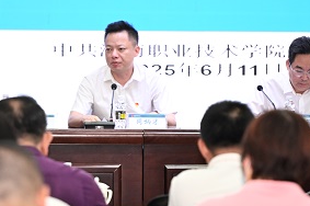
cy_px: 84
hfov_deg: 7.9
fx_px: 2236
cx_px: 147
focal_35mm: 260
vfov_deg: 5.3
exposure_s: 1/200
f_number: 2.8
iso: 1250
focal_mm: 105
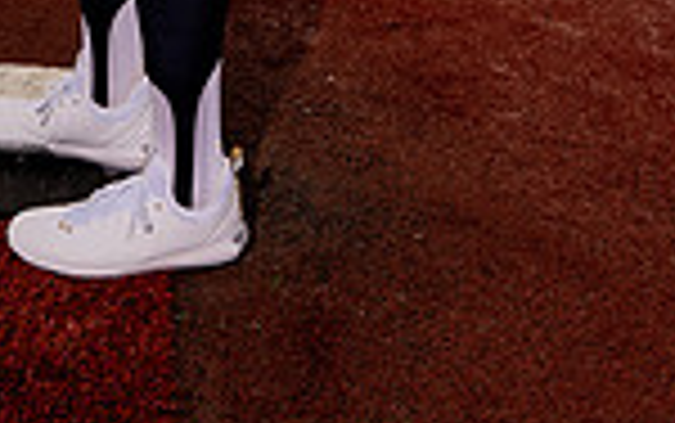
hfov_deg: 19.3
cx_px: 158
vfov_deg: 10.7
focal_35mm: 107
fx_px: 1970
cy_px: -549
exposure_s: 1/250
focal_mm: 35
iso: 125
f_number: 8
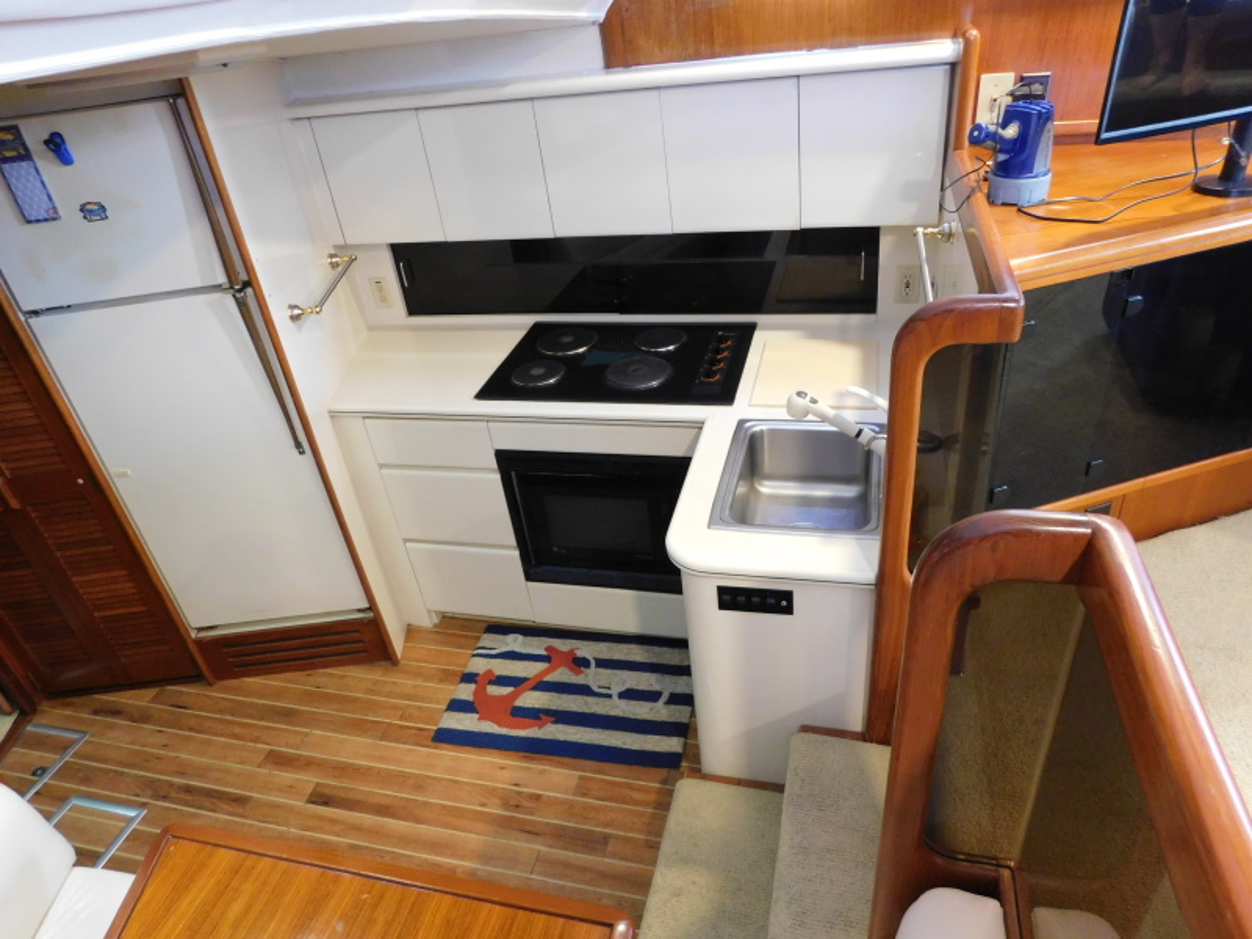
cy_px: 470
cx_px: 626
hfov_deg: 73.9
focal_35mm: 23
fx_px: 832
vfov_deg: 58.9
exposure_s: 1/13
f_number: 3
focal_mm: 4
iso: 400
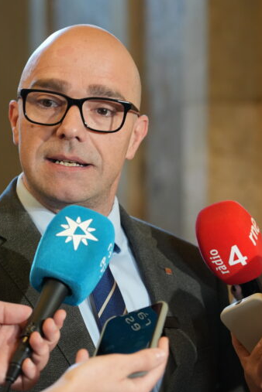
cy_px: 196
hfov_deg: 8.6
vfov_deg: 12.9
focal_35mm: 159
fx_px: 1736
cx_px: 102
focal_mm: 105
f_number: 4
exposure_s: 1/125
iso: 3200
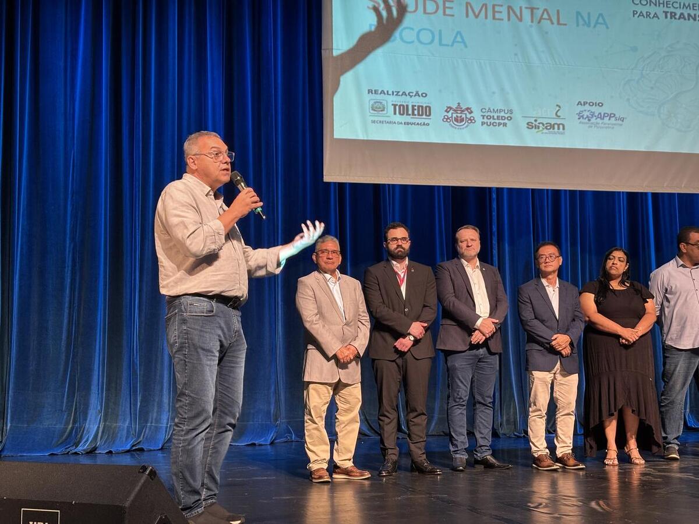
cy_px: 262
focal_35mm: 52
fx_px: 1050
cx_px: 350
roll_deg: +1.2
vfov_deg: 28.0
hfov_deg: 36.8
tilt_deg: +4.9
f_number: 1.6
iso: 100
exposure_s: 1/40
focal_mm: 5.96
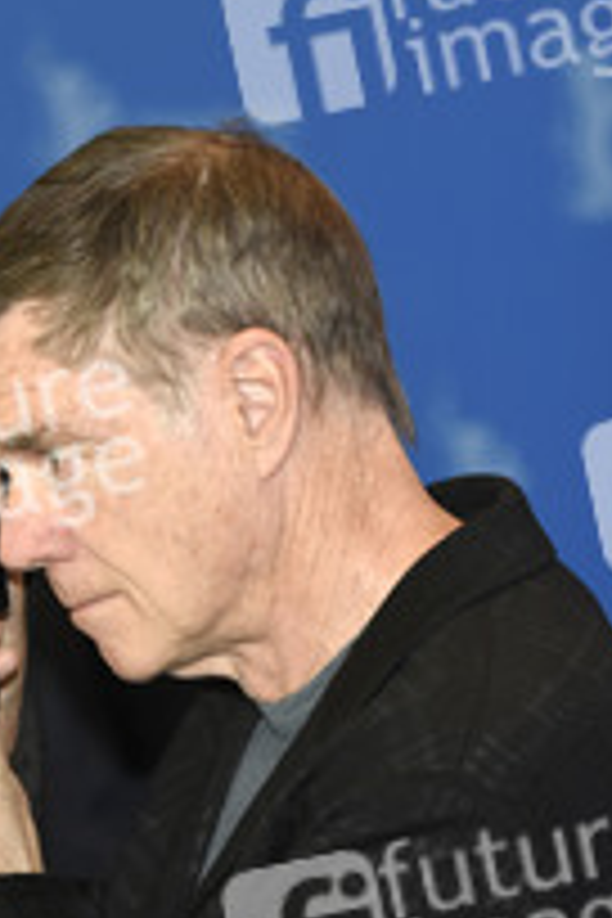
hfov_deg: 3.8
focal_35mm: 359
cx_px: 45
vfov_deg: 5.7
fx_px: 9154
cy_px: 693
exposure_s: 1/400
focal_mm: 122
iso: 640
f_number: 3.5
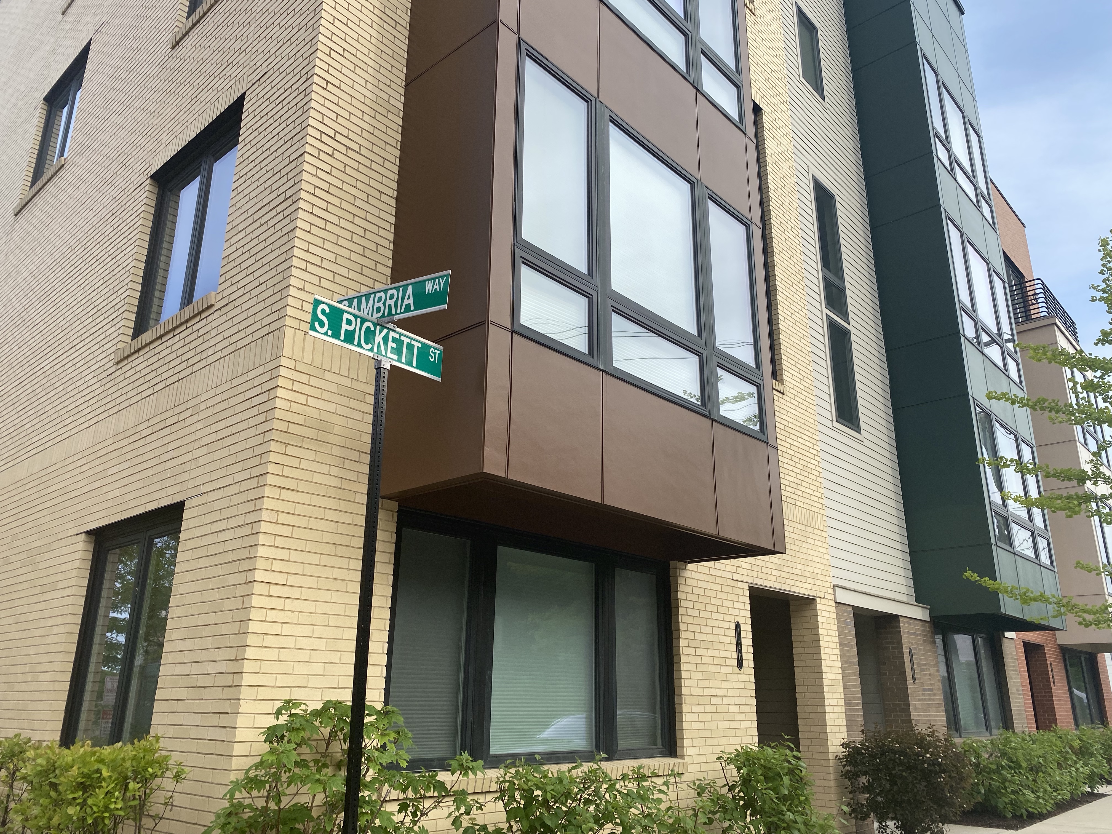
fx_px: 835
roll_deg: -0.5
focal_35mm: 26
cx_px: 556
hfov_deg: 67.3
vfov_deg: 53.1
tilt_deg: +19.2
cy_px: 417
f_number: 1.8
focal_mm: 4.25
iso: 32
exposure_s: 1/1082
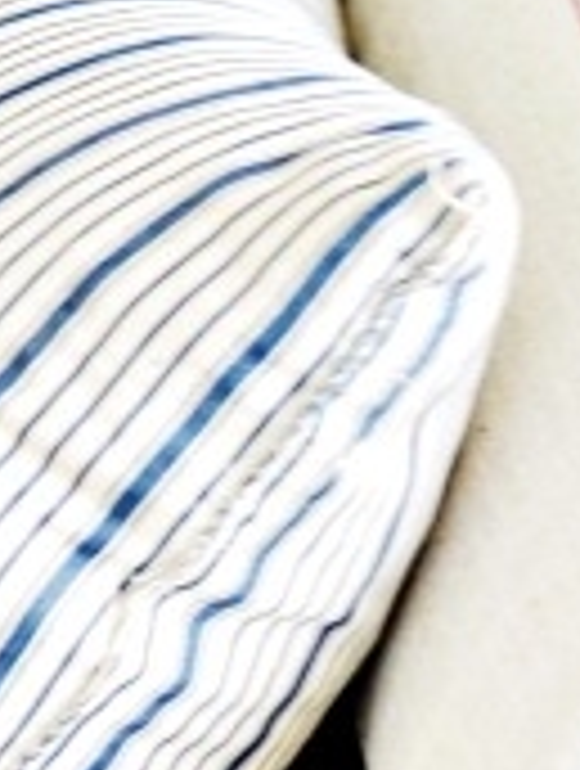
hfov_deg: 7.2
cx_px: 198
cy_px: 802
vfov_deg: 9.5
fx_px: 4585
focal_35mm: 206
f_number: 7.1
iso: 200
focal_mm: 24
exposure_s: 1/6
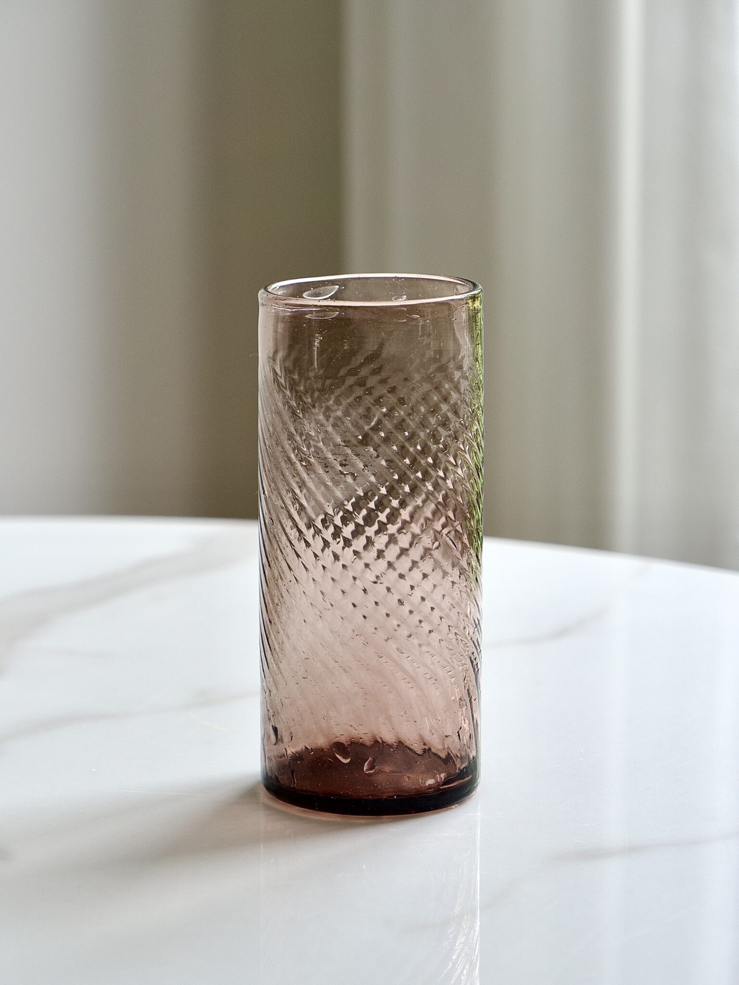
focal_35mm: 120
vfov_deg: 16.4
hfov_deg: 12.3
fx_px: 3416
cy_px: 492
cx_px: 370
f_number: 4
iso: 200
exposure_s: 1/200
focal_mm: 60
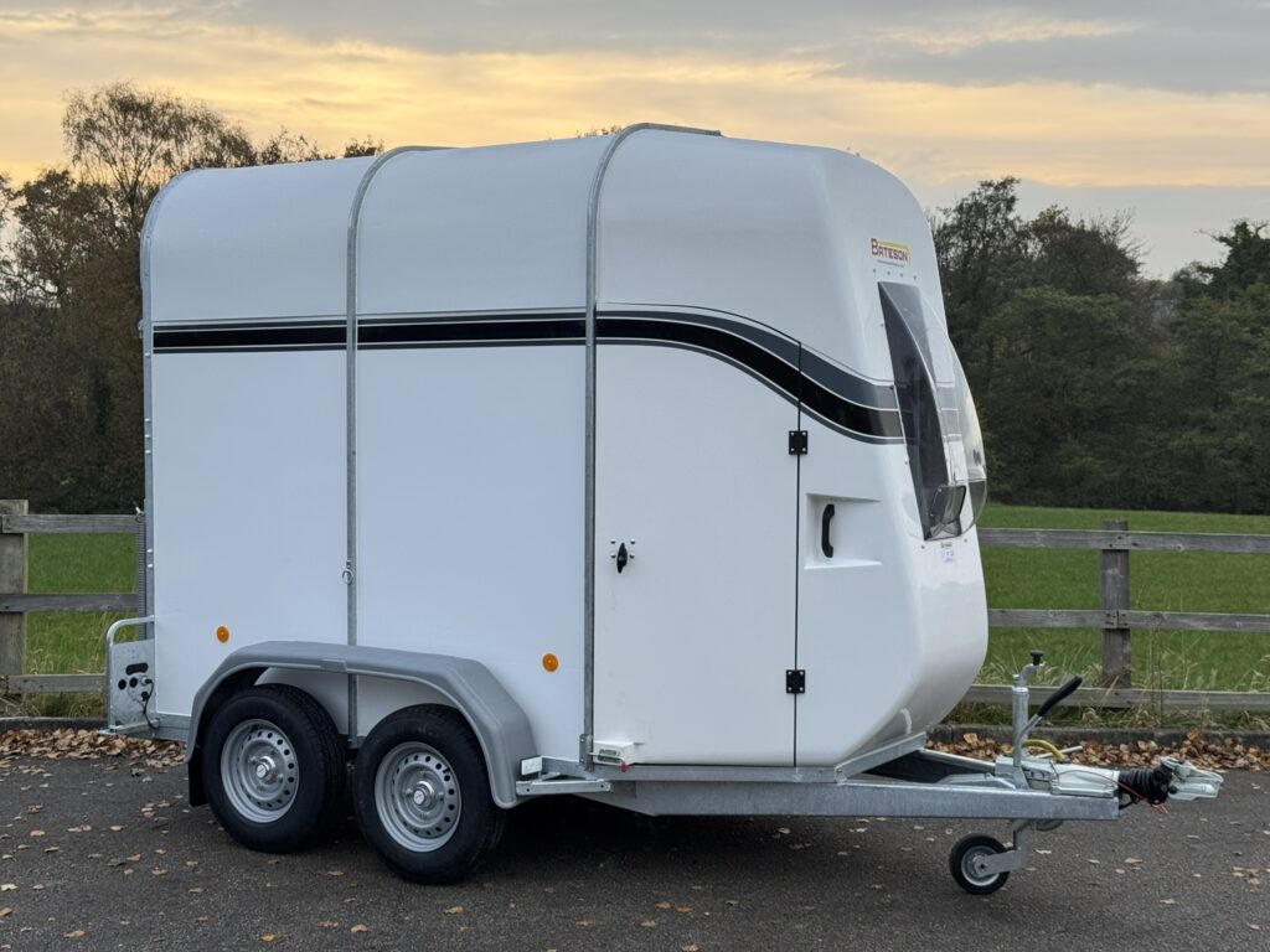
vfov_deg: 30.3
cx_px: 635
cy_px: 476
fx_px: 1761
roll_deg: +0.7
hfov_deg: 39.7
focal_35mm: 48
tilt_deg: -3.6
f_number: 1.78
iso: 64
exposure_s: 1/292
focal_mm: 6.76
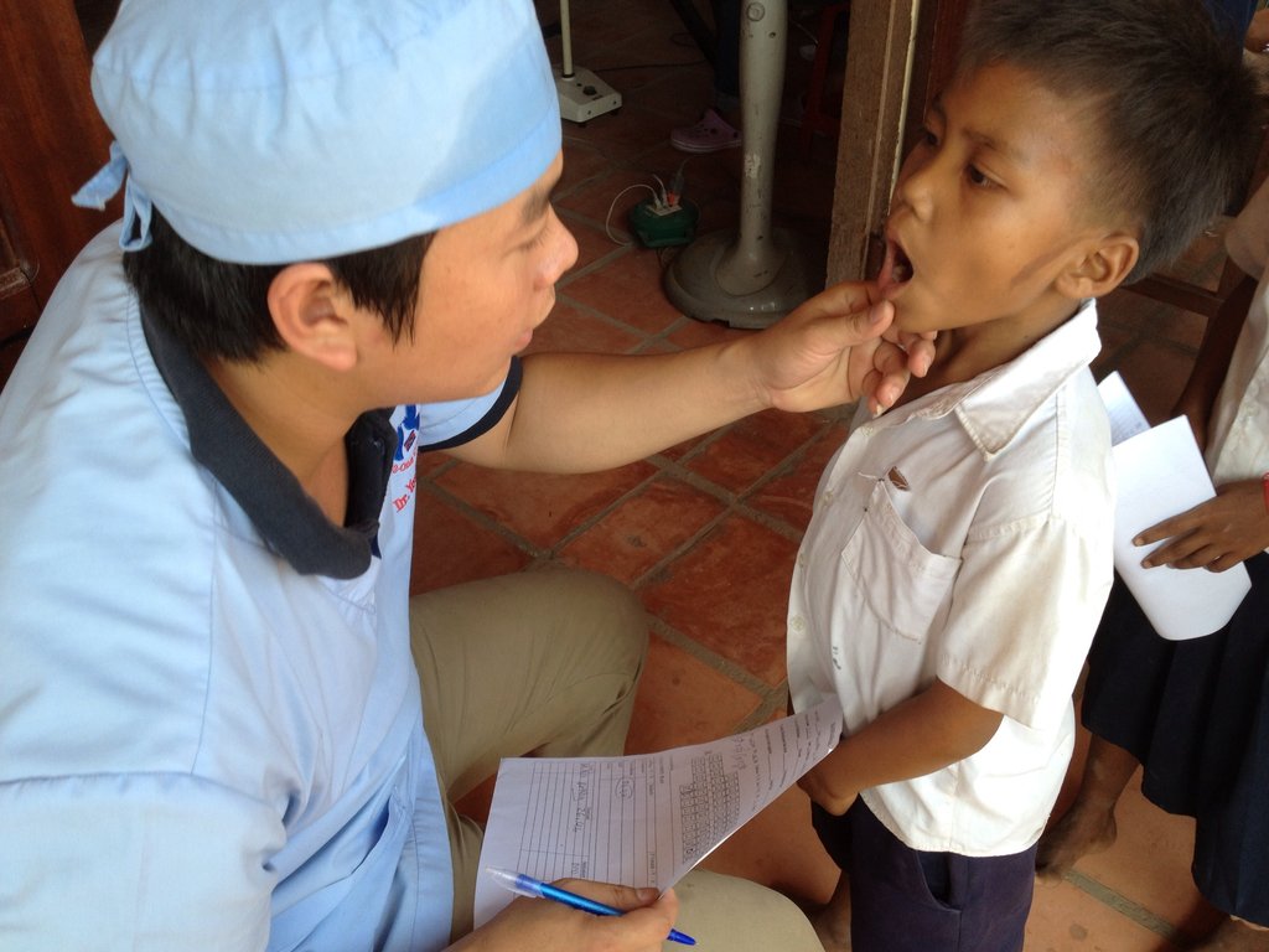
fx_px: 1283
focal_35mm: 35
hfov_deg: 52.6
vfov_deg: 40.7
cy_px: 476
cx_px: 634
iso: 64
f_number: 2.4
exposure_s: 1/139
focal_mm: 4.28
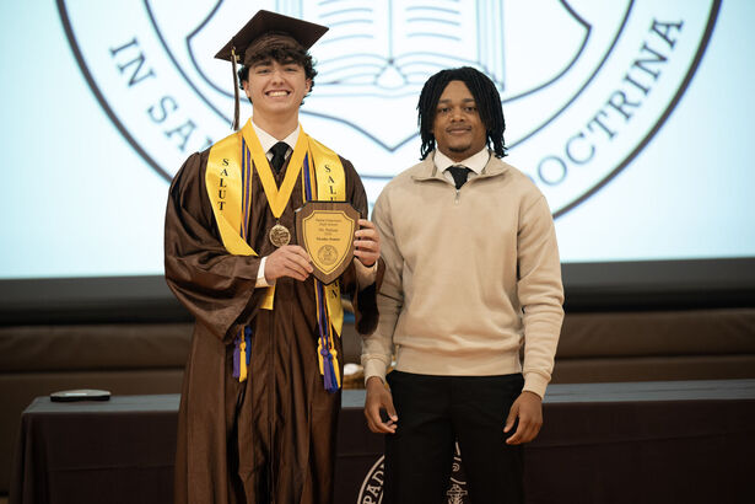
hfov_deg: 12.1
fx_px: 3565
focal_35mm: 170
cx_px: 378
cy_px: 252
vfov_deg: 8.1
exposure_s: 1/100
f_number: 3.2
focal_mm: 170
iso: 1600
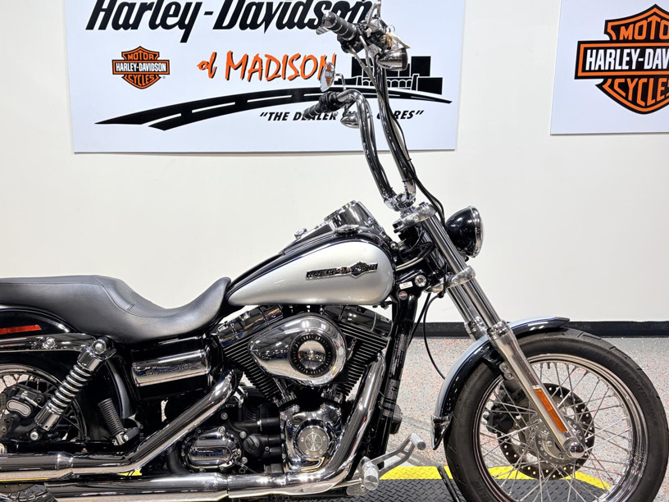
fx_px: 657
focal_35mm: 34
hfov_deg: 53.5
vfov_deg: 41.8
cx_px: 258
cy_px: 236
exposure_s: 1/120
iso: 32
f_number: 1.6
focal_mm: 5.96
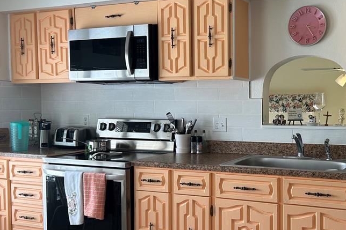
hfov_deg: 44.4
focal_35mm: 43
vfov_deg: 31.2
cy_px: 122
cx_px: 247
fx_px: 413
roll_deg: +0.7
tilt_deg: -2.9
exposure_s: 1/120
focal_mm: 5.7
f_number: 1.5
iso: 64
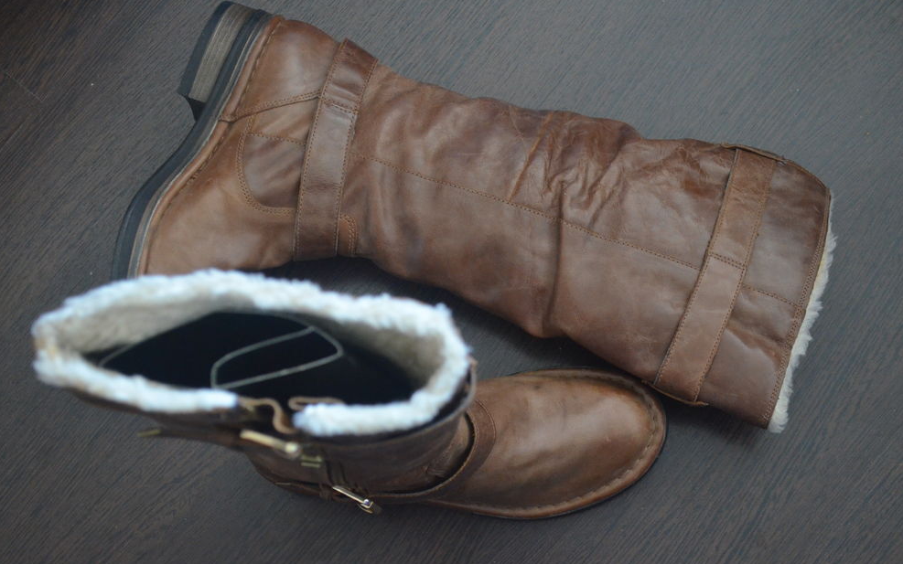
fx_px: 1674
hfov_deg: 30.2
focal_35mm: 68
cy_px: 279
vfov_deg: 19.1
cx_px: 454
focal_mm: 44
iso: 3200
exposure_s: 1/30
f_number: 5.3
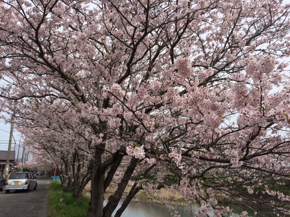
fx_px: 243
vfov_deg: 48.2
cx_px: 145
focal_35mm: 29
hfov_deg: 61.7
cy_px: 108
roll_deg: -2.6
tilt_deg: +10.3
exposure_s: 1/2415
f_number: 2.2
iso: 32
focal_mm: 4.15
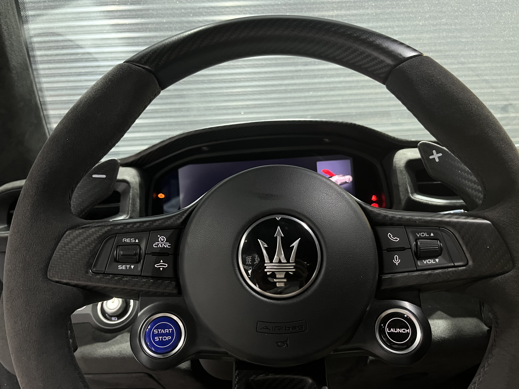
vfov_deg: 53.1
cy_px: 194
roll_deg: +3.2
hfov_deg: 67.3
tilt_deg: -3.3
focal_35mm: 26
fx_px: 390
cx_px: 260
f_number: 1.6
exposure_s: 1/42
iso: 500
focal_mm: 5.1
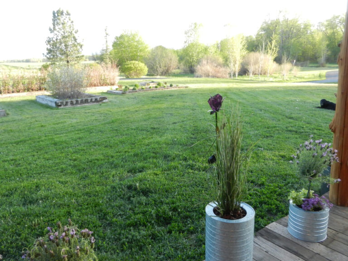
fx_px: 292
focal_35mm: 29
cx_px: 174
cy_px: 130
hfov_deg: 61.7
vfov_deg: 48.2
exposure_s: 1/250
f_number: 3.6
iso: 400
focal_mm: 5.1
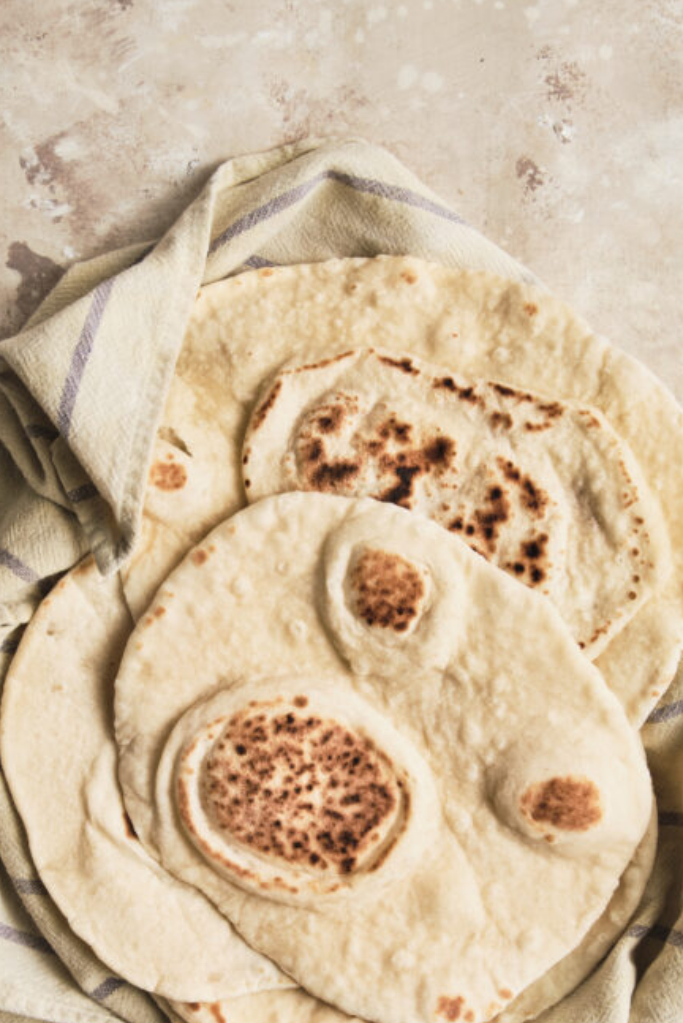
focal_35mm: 57
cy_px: 708
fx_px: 1620
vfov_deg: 34.6
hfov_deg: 23.8
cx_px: 340
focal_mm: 27.4
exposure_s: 1/100
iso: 200
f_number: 9
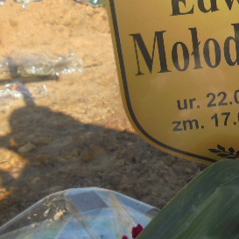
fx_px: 469
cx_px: 237
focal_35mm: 60
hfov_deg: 27.1
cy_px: 53
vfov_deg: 28.1
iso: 100
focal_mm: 5.3
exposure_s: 1/500
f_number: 3.7
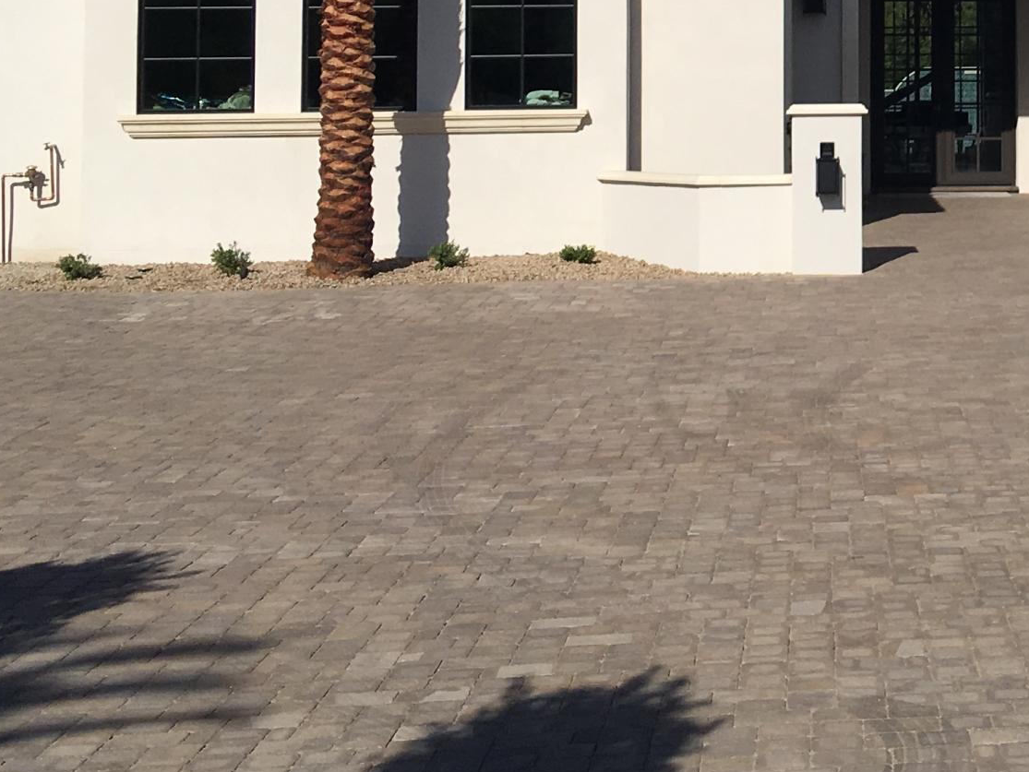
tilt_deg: +3.4
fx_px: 2319
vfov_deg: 18.4
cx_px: 1065
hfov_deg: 23.8
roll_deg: +0.0
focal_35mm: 78
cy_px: -15
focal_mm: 4.15
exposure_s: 1/4049
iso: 25
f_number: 2.2
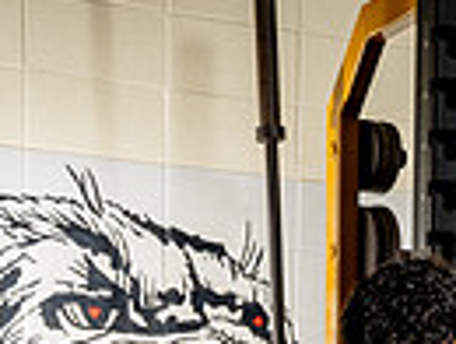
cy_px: 755
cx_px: 319
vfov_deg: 9.5
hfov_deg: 13.7
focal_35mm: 143
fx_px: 1887
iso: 100
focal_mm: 43
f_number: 8
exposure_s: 1/200
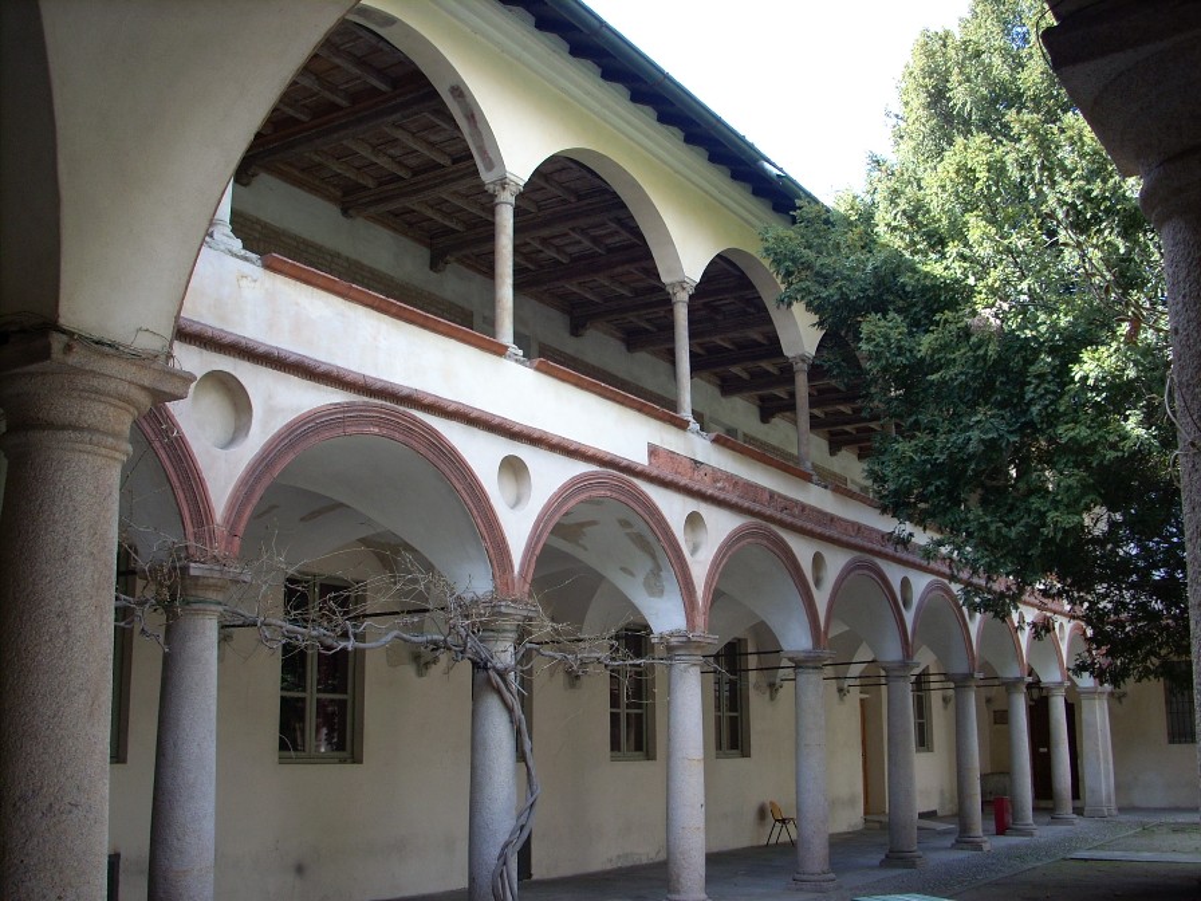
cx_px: 600
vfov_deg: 38.7
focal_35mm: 37
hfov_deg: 50.1
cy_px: 450
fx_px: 1284
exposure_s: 1/52.7
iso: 64
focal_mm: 6.2
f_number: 2.8
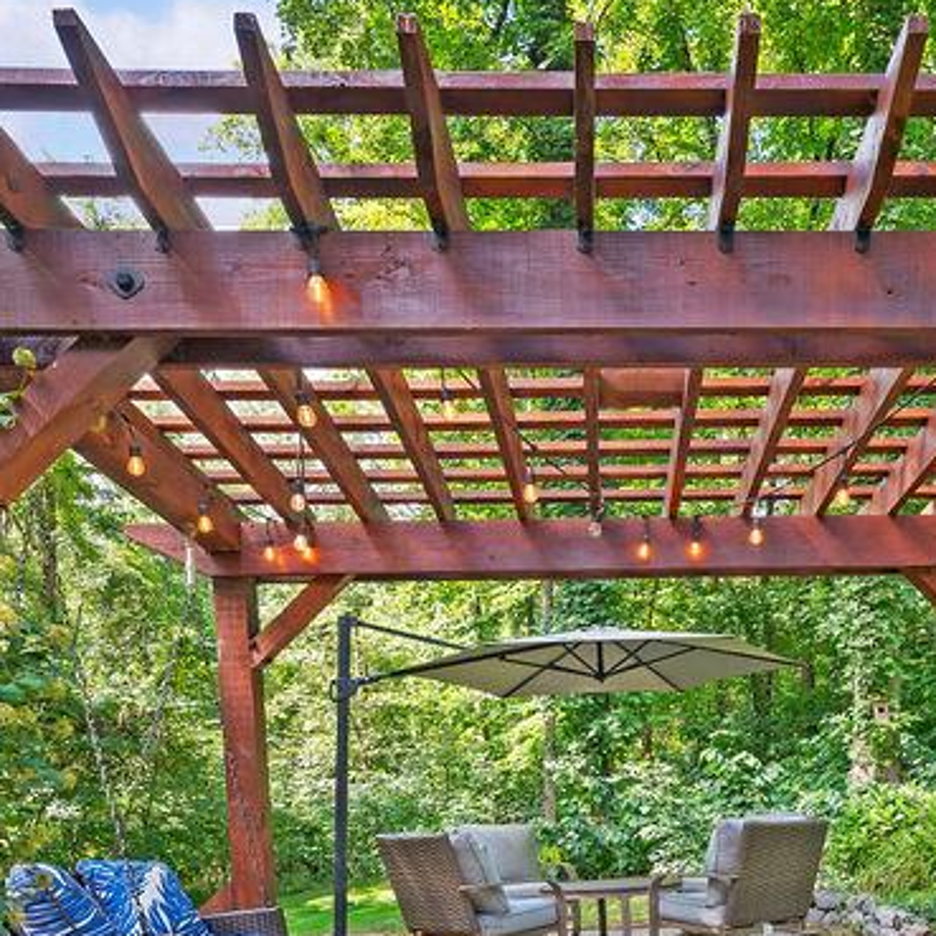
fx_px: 1010
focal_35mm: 33
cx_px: 604
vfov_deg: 48.1
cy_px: 689
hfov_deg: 49.1
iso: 250
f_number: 10
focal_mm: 14
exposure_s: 1/15
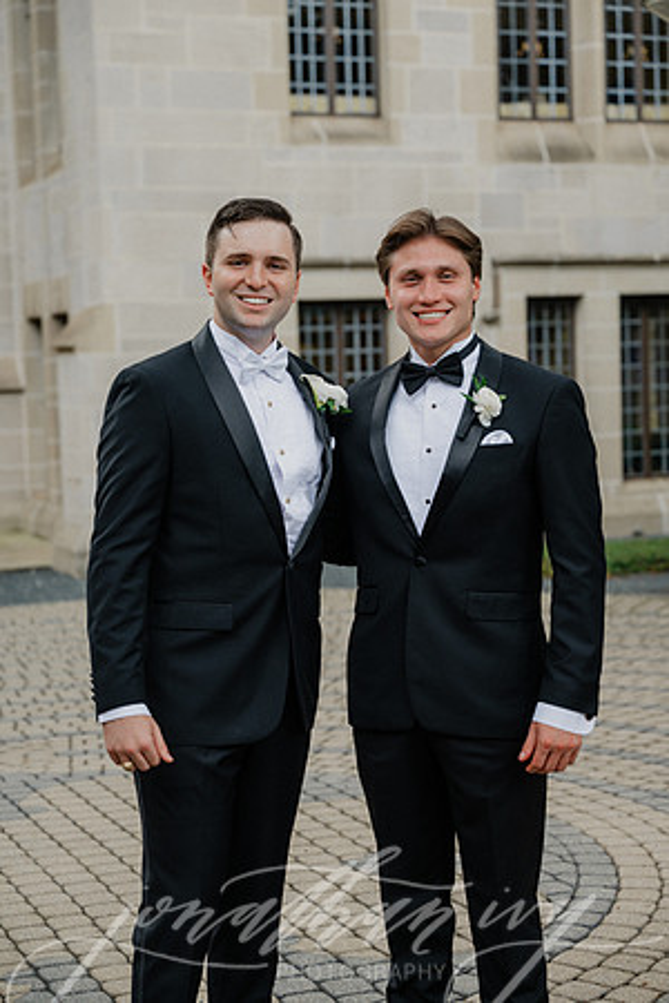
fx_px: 1951
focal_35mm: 70
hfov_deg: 19.5
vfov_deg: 28.8
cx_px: 334
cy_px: 502
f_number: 3.5
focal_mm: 70
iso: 160
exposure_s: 1/320
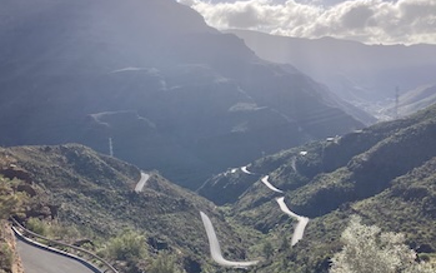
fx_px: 404
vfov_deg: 37.2
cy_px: 124
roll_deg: +2.1
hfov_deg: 56.7
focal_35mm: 34
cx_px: 207
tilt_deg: -3.5
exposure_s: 1/2667
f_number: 1.8
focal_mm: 3.99
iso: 20
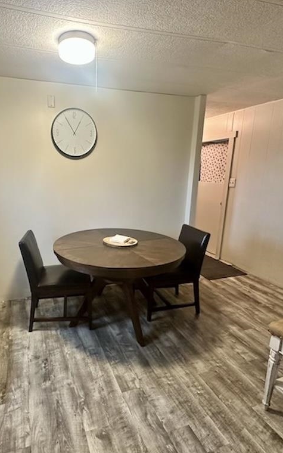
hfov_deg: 58.5
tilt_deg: -13.6
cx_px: 98
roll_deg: -0.6
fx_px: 247
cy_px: 225
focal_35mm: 20
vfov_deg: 85.1
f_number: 2.2
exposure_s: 1/60
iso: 320
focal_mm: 2.22
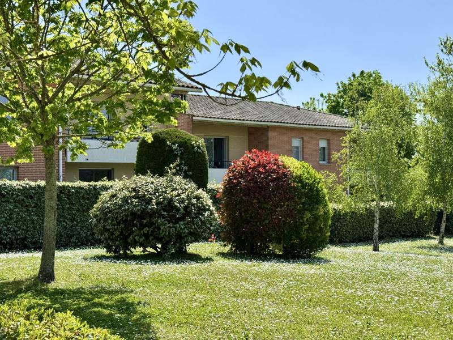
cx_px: 226
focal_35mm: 48
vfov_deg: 30.3
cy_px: 170
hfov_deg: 39.7
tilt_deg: +0.9
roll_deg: +0.4
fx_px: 628
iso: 64
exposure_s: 1/3257
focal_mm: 6.76
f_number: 1.78
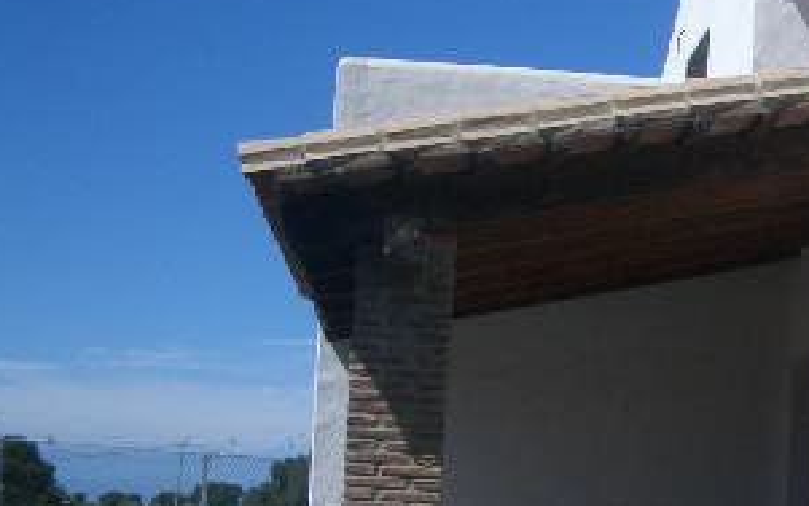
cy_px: 390
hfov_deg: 24.7
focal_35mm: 79
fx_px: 1741
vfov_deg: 16.4
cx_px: 844
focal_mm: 5.8
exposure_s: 1/800
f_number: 4.3
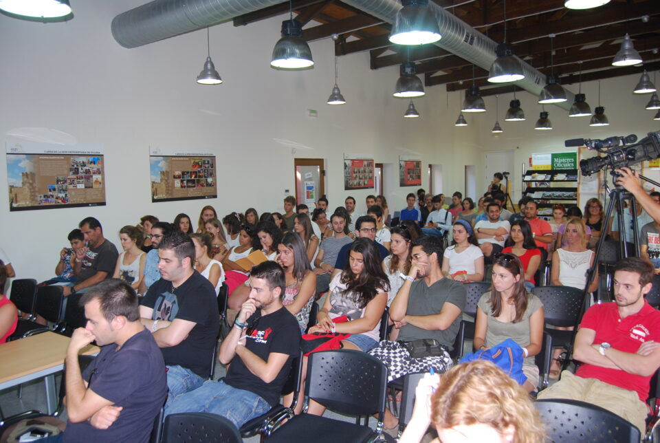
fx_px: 496
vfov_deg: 48.1
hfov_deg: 67.3
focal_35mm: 27
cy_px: 222
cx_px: 330
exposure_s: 1/60
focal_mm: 18
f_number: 3.5
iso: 360
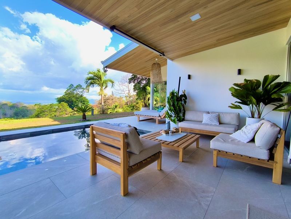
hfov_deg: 94.5
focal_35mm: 16
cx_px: 146
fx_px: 135
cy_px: 110
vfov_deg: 78.1
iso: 50
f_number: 2.2
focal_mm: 1.65
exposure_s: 1/299
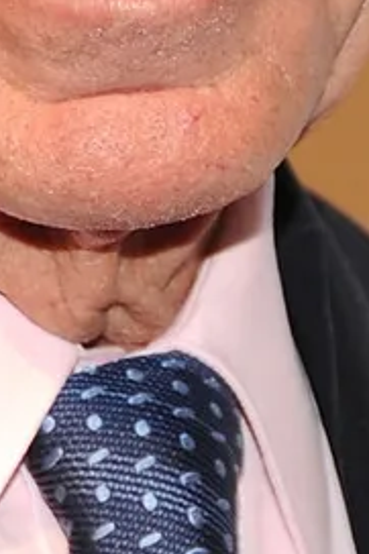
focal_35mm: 791
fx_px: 12176
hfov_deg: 1.7
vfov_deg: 2.6
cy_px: 459
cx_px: 57
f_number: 5.6
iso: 400
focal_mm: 112
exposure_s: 1/200
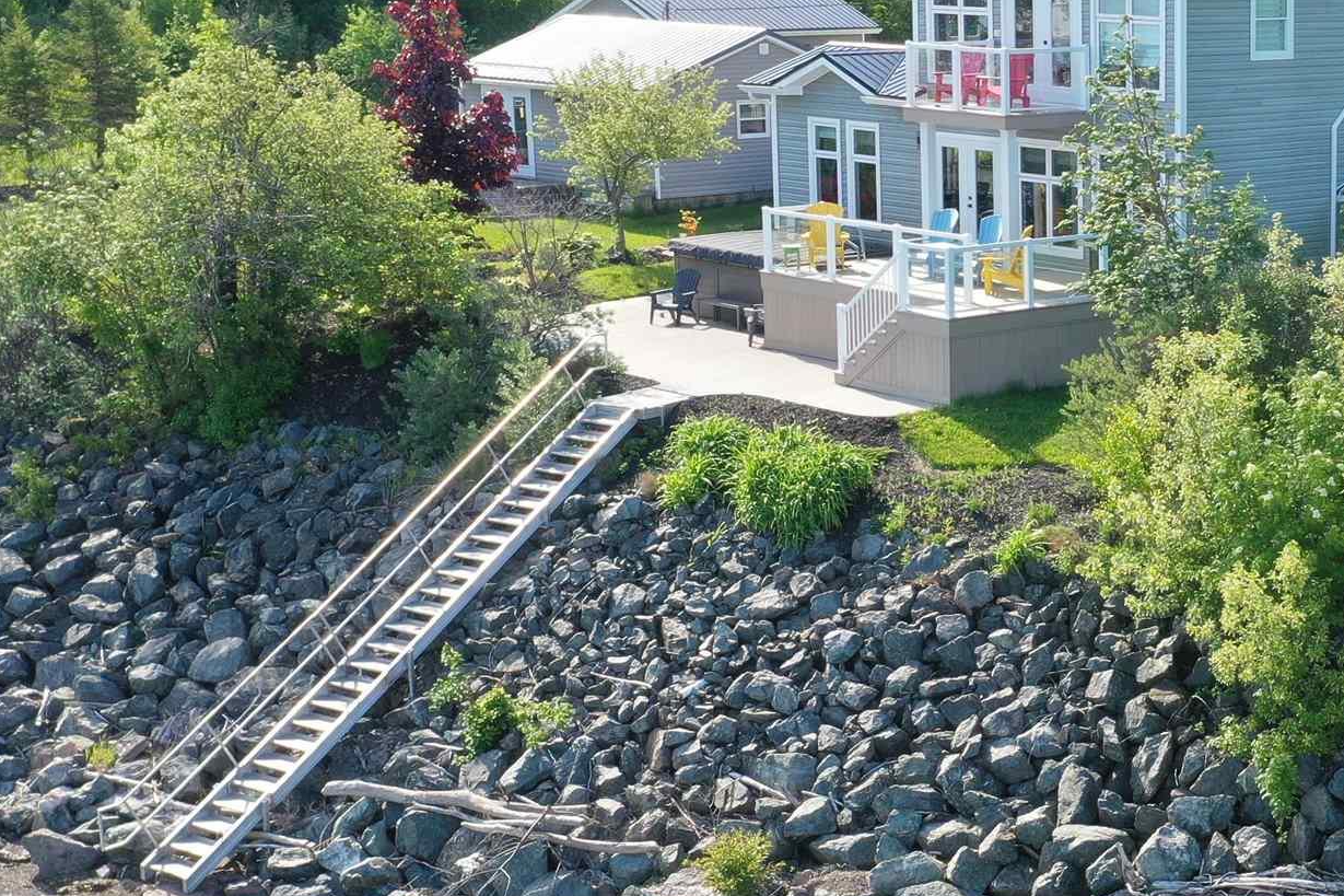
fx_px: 2613
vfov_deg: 19.5
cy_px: 434
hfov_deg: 26.8
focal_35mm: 70
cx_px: 1430
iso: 100
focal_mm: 10.26
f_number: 5
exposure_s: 1/200
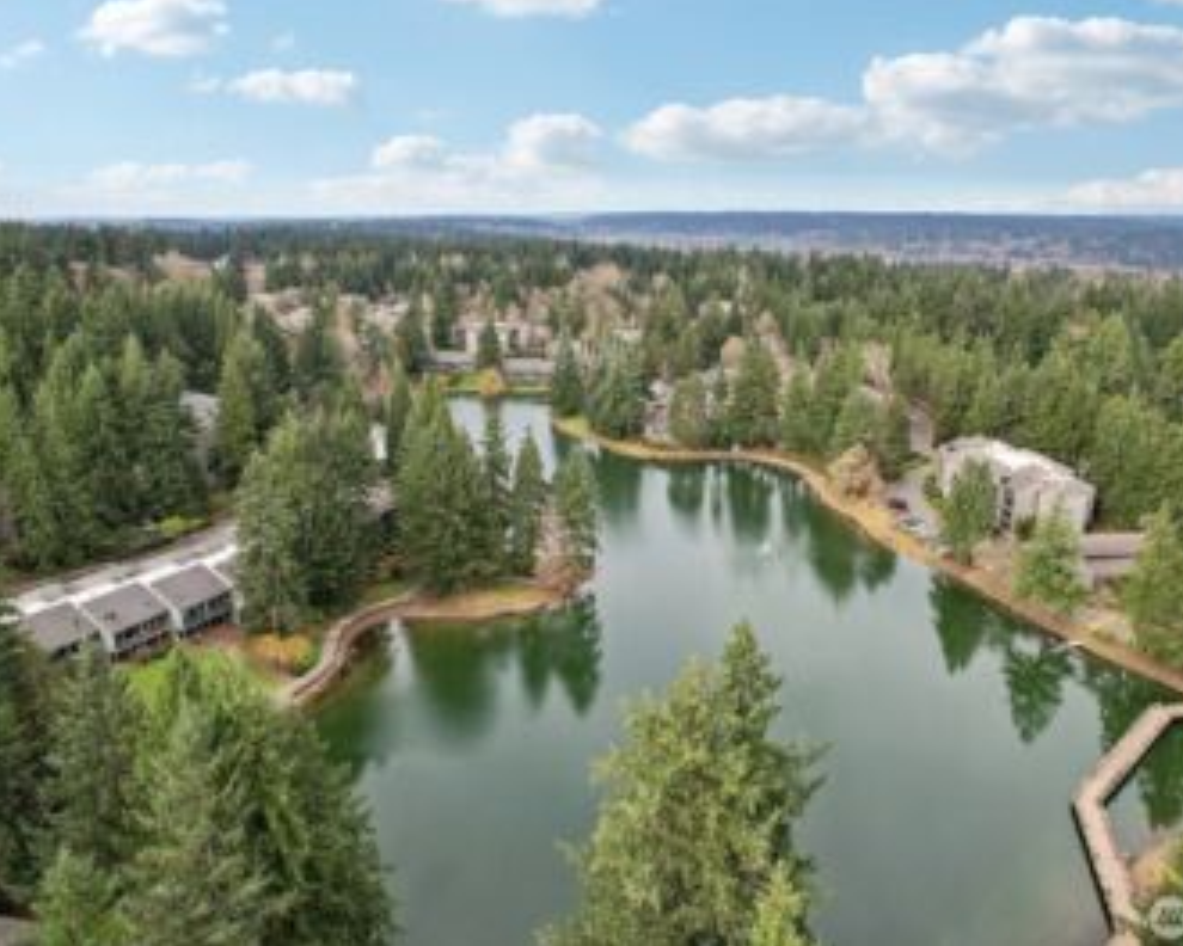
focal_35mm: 25
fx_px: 875
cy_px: 471
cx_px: 638
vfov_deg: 56.8
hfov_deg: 68.0
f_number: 2.8
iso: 110
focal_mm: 8.4
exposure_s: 1/350
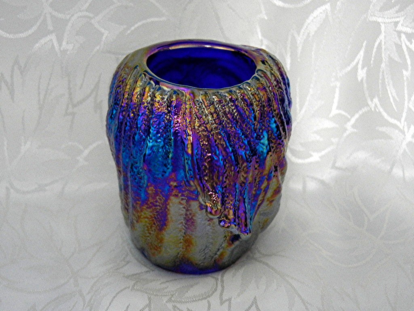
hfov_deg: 25.3
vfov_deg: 19.1
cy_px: 156
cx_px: 207
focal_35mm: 77
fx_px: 921
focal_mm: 13.9
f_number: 8.6
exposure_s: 1/30
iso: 800
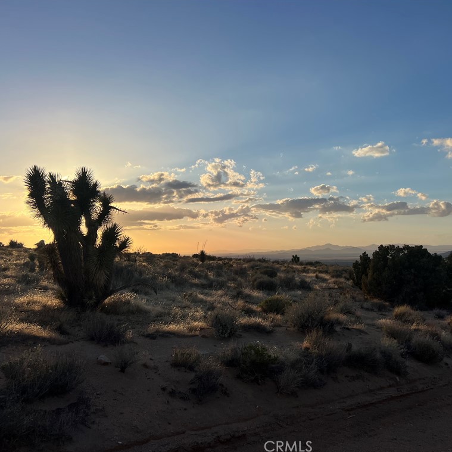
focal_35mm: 31
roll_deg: +1.0
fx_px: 458
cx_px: 257
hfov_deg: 52.4
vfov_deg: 52.5
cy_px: 226
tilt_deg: +1.8
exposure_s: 1/5882
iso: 50
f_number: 1.5
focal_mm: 5.7
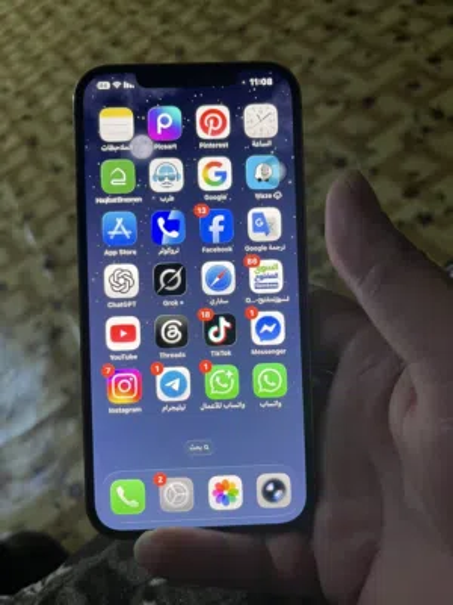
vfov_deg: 67.3
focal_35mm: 26
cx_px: 226
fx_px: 454
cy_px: 302
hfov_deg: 53.1
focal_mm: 5.1
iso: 80
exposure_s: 1/60
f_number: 1.6
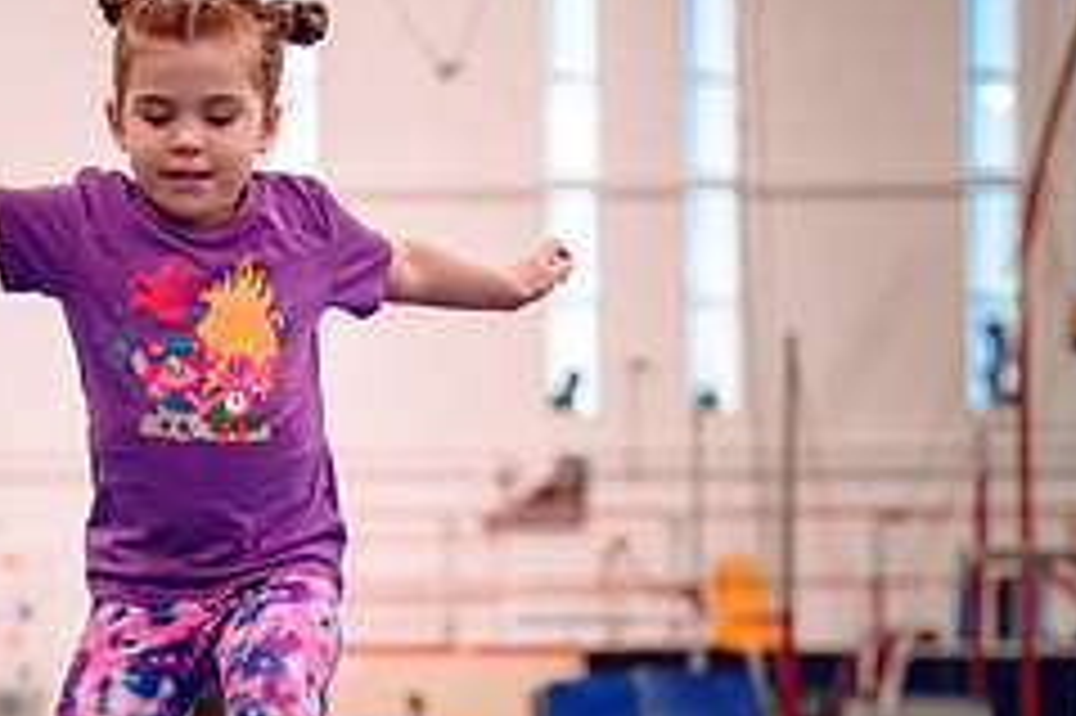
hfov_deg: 12.1
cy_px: 633
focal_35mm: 170
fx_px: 5077
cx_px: 347
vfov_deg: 8.0
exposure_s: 1/400
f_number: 2.8
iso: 1600
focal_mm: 70
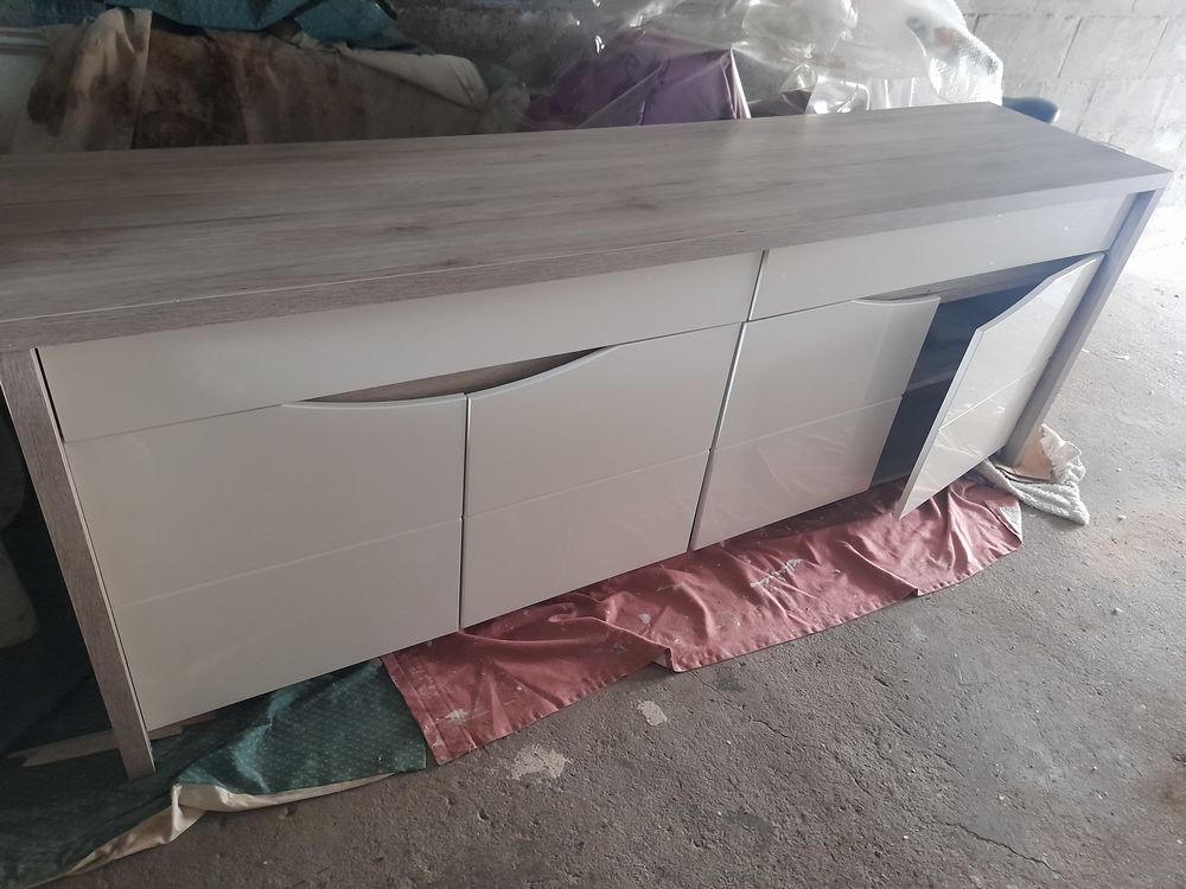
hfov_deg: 69.4
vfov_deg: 54.9
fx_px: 857
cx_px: 593
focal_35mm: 25
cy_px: 444
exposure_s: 1/25
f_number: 2
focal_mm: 4.6
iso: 640
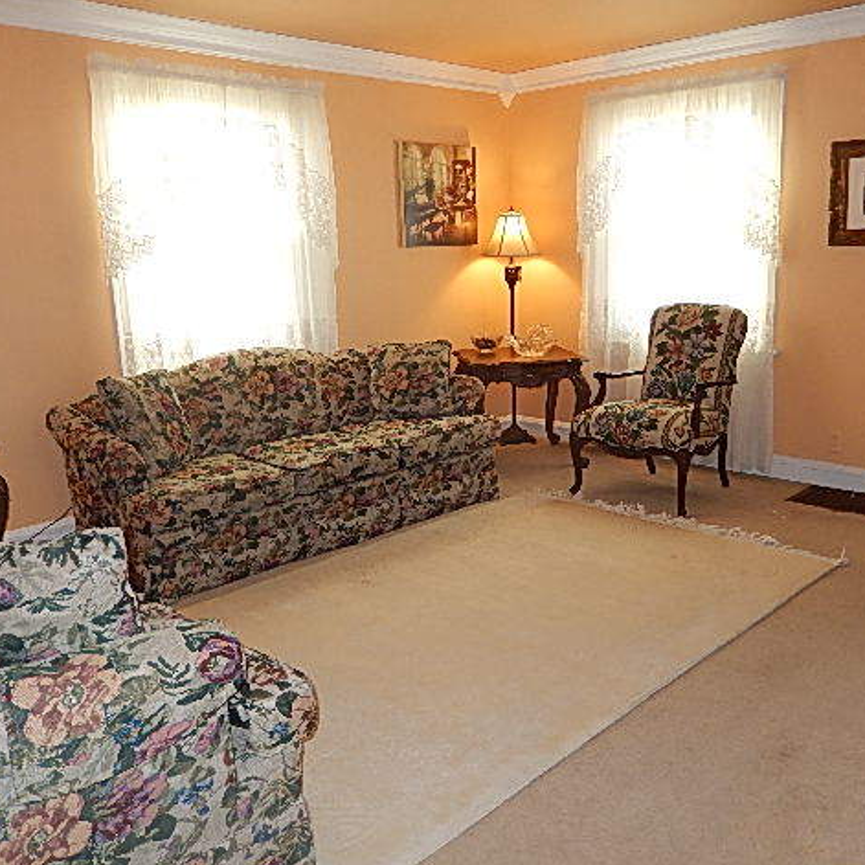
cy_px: 426
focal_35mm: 30
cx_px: 479
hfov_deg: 53.9
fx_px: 848
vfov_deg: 54.0
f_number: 3.4
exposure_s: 1/40
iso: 180
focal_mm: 4.5
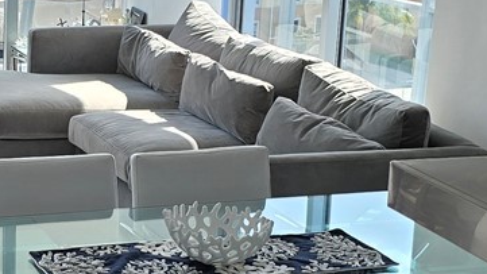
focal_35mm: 111
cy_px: 157
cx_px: 19
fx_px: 1433
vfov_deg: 10.9
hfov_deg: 18.8
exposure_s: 1/180
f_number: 1.7
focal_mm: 6.3
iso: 20
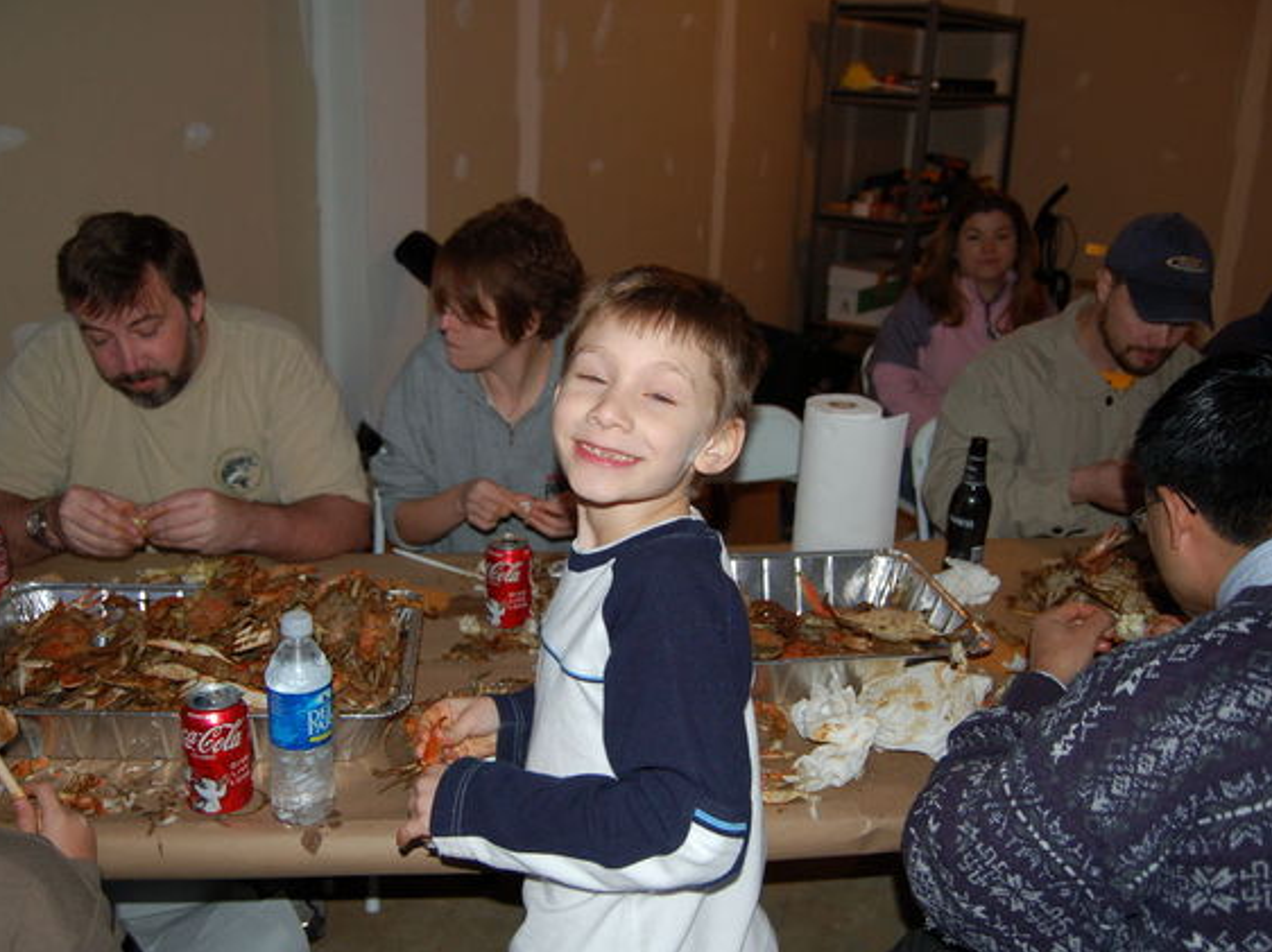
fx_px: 1102
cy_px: 466
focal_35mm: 30
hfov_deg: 60.0
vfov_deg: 46.8
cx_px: 616
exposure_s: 1/60
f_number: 3.5
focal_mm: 18
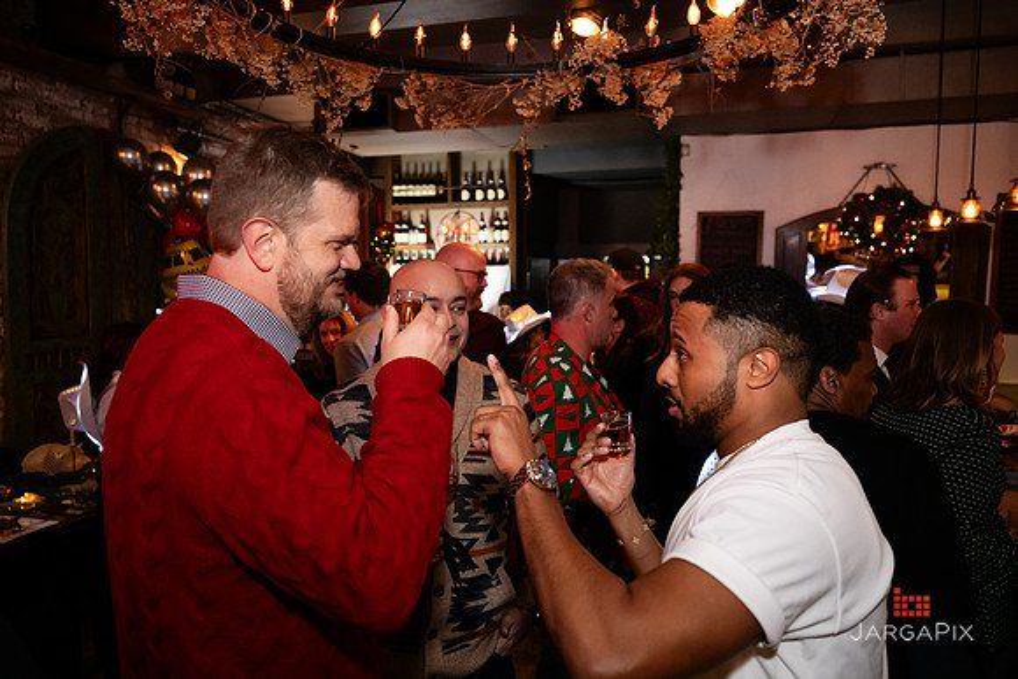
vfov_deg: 50.7
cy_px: 339
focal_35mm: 25
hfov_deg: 70.7
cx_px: 509
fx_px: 717
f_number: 3.2
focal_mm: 24
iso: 3200
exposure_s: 1/100
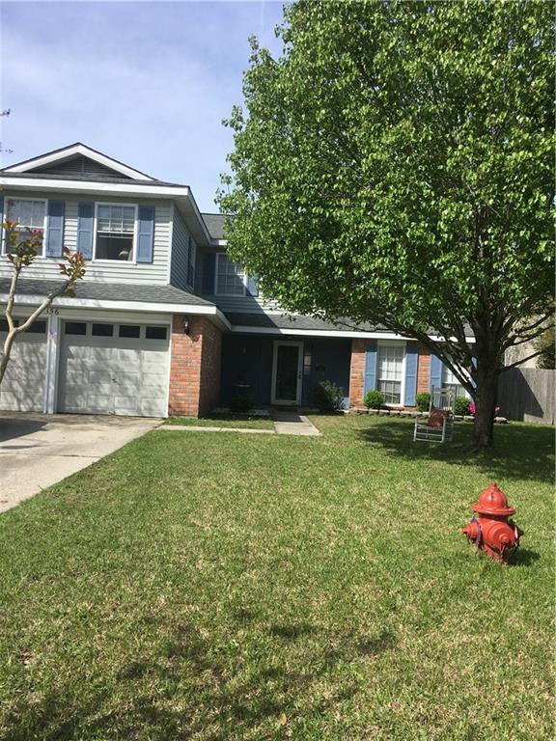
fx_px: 621
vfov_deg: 61.7
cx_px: 278
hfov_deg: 48.2
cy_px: 370
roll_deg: -1.2
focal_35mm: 29
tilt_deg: +0.0
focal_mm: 4.15
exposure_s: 1/1425
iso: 25
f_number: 2.2
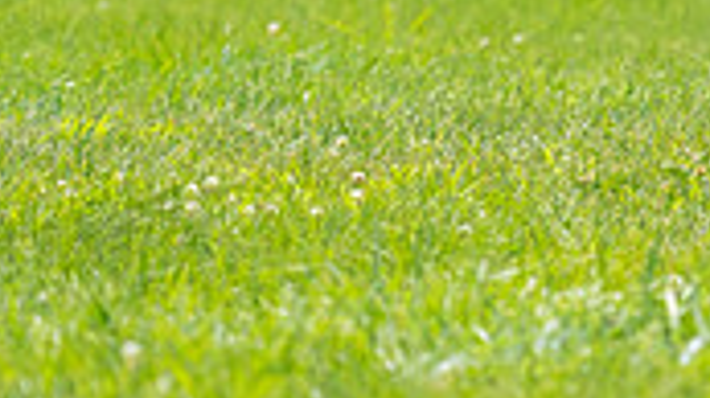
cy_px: -302
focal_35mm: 1018
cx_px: 694
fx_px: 19150
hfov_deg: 2.1
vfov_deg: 1.2
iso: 1600
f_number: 5.6
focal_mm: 289
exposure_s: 1/4000
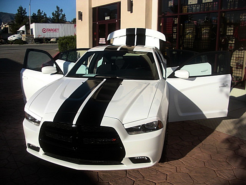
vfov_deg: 39.7
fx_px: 256
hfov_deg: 51.4
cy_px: 92
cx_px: 123
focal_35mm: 36
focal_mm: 6.3
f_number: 7.9
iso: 50
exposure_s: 1/160
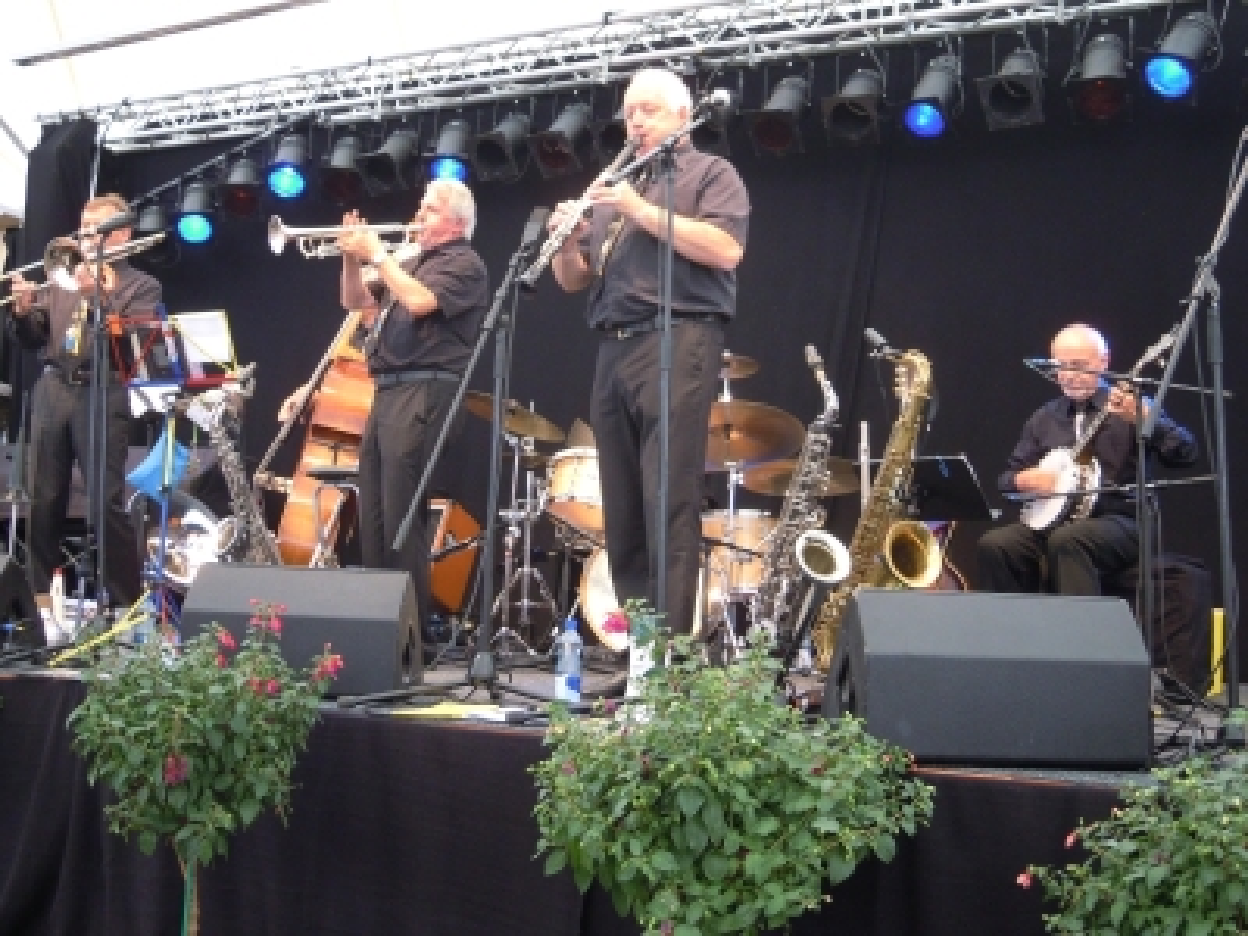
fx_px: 1478
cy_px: 468
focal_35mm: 41
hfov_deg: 45.8
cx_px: 624
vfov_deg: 35.1
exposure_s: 1/40
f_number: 3.2
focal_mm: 7.3
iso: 250
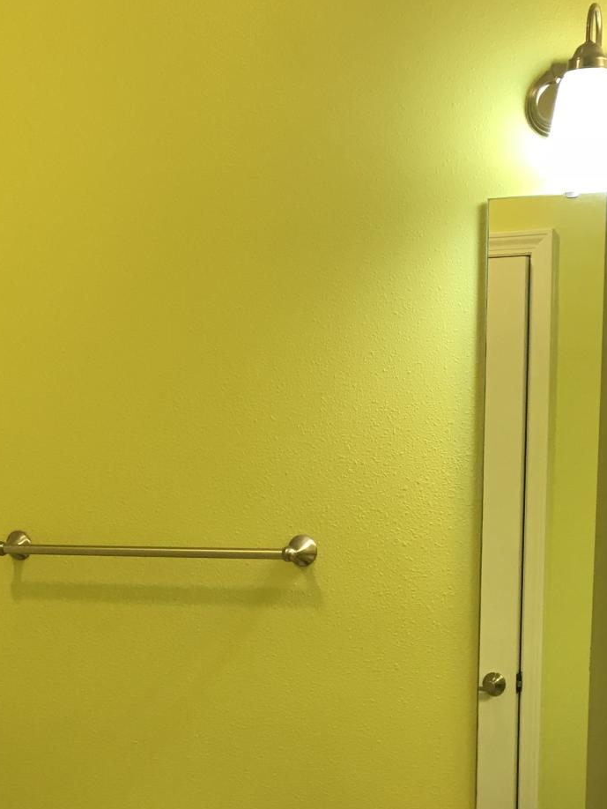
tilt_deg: -12.8
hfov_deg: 24.0
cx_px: 284
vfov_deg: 29.7
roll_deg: +1.2
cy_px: 794
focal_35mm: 61
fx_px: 1426
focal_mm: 3.99
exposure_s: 1/30
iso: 25
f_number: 1.8
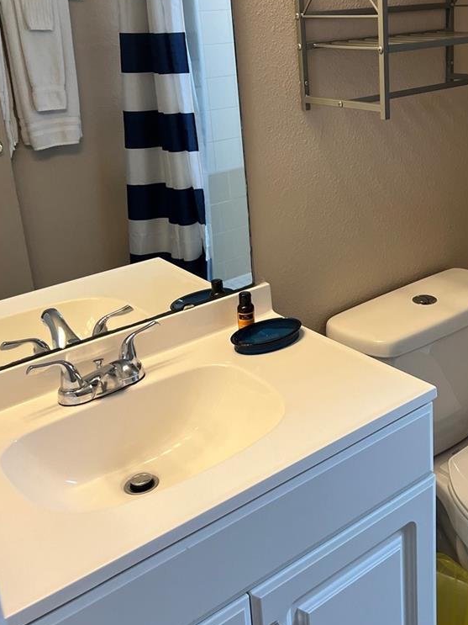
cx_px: 361
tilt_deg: -17.4
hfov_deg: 33.5
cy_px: 225
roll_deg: +1.2
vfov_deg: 44.3
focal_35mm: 42
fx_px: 757
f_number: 1.5
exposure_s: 1/120
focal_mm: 5.7
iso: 125
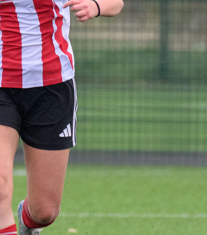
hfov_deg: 0.7
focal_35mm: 2184
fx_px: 15828
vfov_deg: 0.9
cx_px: 54
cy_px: 102
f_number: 5.3
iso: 2500
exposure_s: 1/1000
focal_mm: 350
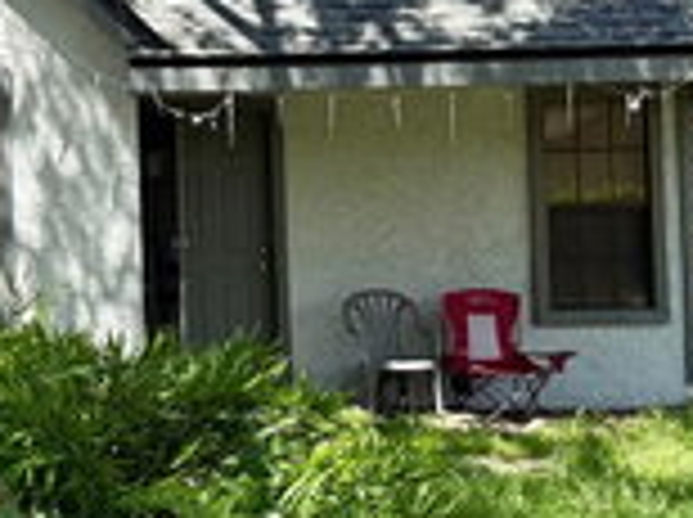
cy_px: 140
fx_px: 1599
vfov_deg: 18.3
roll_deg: +1.3
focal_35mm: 80
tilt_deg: +3.1
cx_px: -108
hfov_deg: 22.7
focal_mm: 6.76
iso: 100
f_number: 1.78
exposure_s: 1/2110
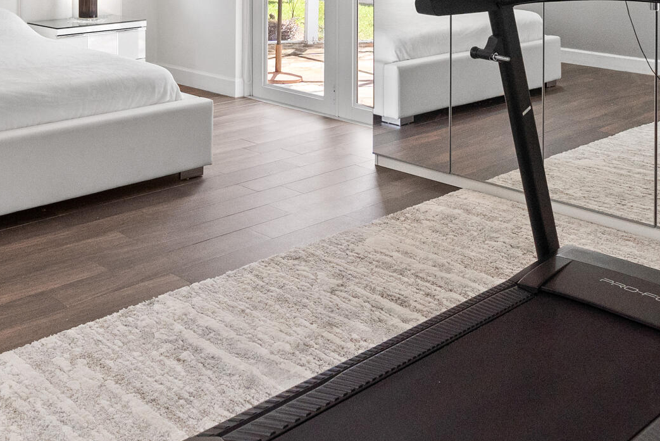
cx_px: 206
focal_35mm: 46
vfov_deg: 26.3
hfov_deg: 42.0
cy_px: -77
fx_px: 844
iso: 1600
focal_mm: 16
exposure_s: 1/15
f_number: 4.5
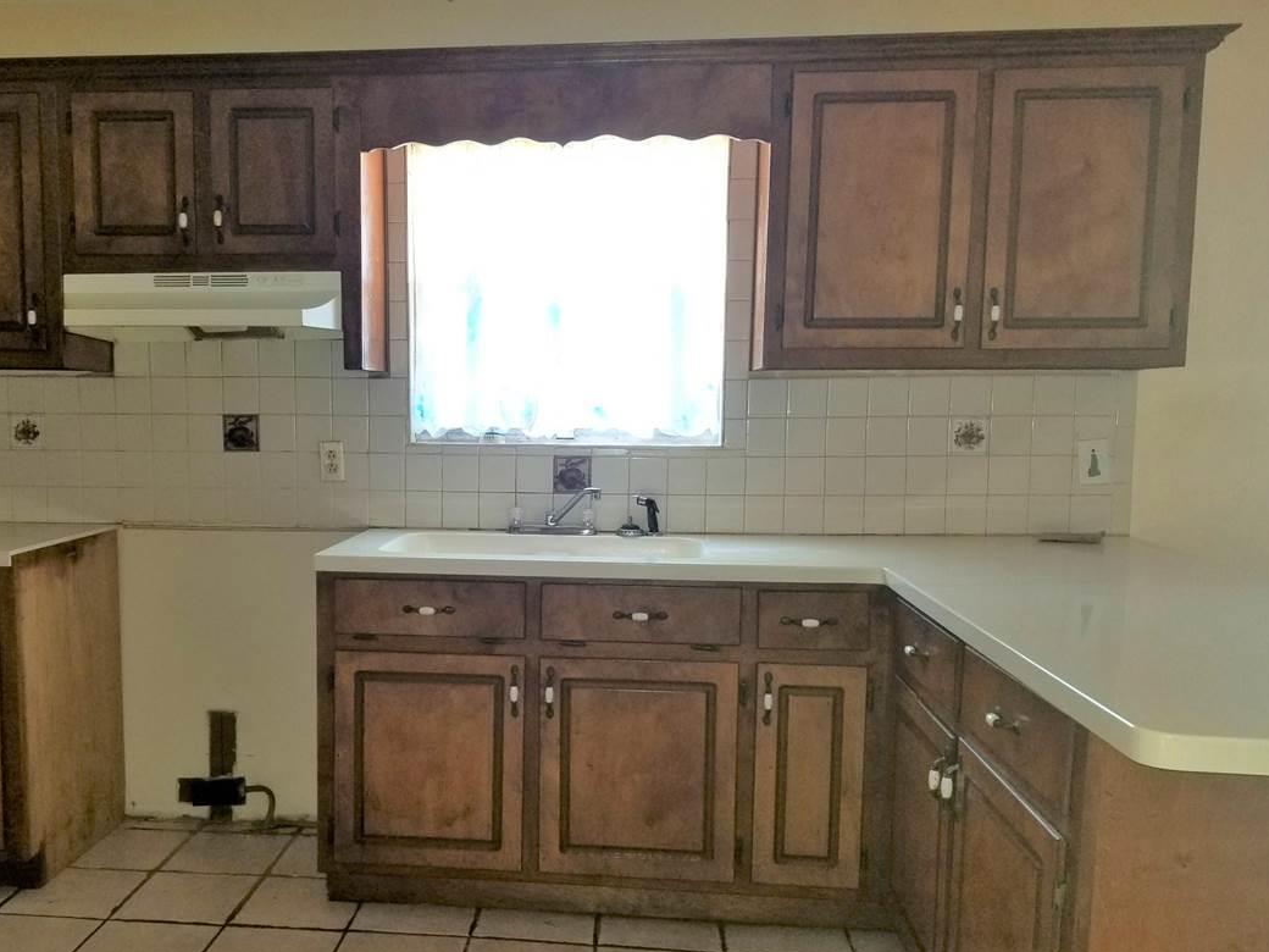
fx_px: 1173
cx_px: 505
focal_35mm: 32
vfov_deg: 44.0
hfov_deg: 56.4
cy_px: 566
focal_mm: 4.25
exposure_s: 1/30
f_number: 1.7
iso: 100
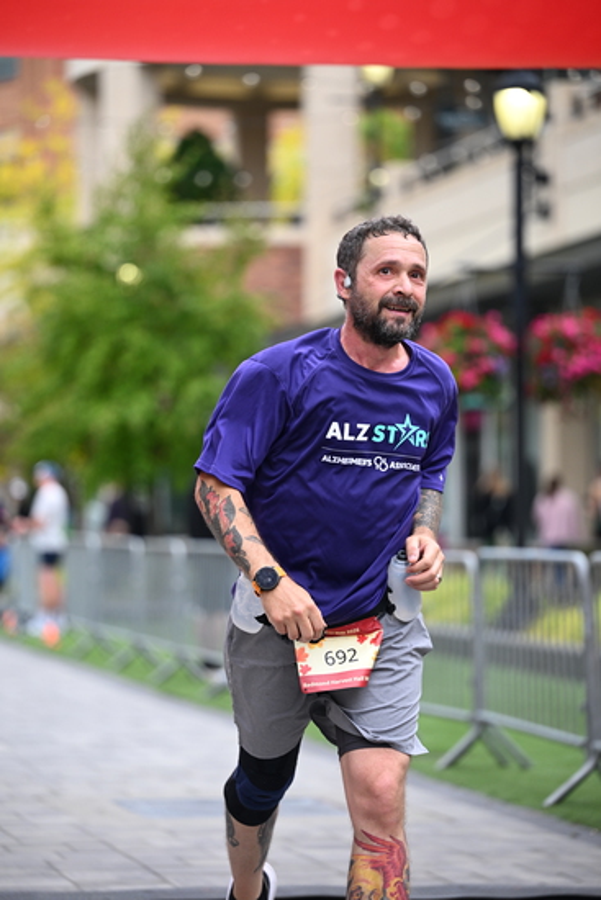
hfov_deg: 11.0
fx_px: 3128
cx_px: 300
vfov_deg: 16.4
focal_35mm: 125
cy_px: 450
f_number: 2.8
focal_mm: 125
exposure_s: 1/2000
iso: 640
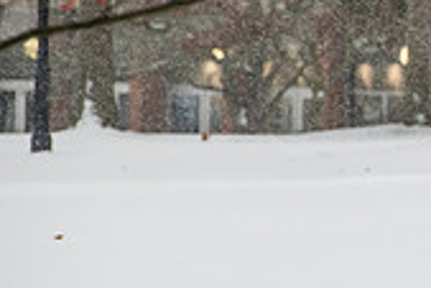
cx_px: 650
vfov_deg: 2.0
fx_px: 8232
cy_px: 149
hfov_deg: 3.0
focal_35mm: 687
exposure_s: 1/200
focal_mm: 200
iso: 400
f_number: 6.3
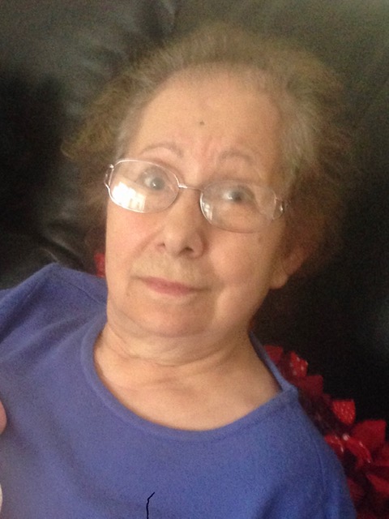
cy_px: 260
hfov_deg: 42.9
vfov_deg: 55.4
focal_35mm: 33
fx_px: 494
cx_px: 194
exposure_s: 1/20
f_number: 2.4
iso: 320
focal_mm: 4.12
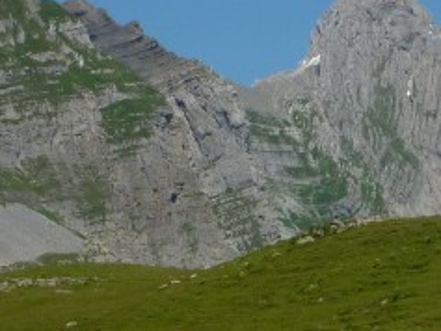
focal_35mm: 358
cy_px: 467
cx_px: 473
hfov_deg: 5.5
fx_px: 4563
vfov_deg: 4.1
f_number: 5.6
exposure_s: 1/640
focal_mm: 13.7
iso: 80
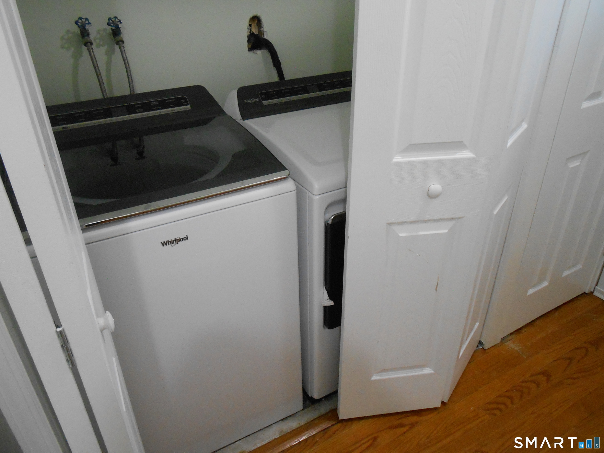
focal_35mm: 26
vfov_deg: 53.1
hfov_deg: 67.3
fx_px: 454
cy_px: 226
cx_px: 302
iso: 400
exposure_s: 1/30
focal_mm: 4.6
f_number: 3.5
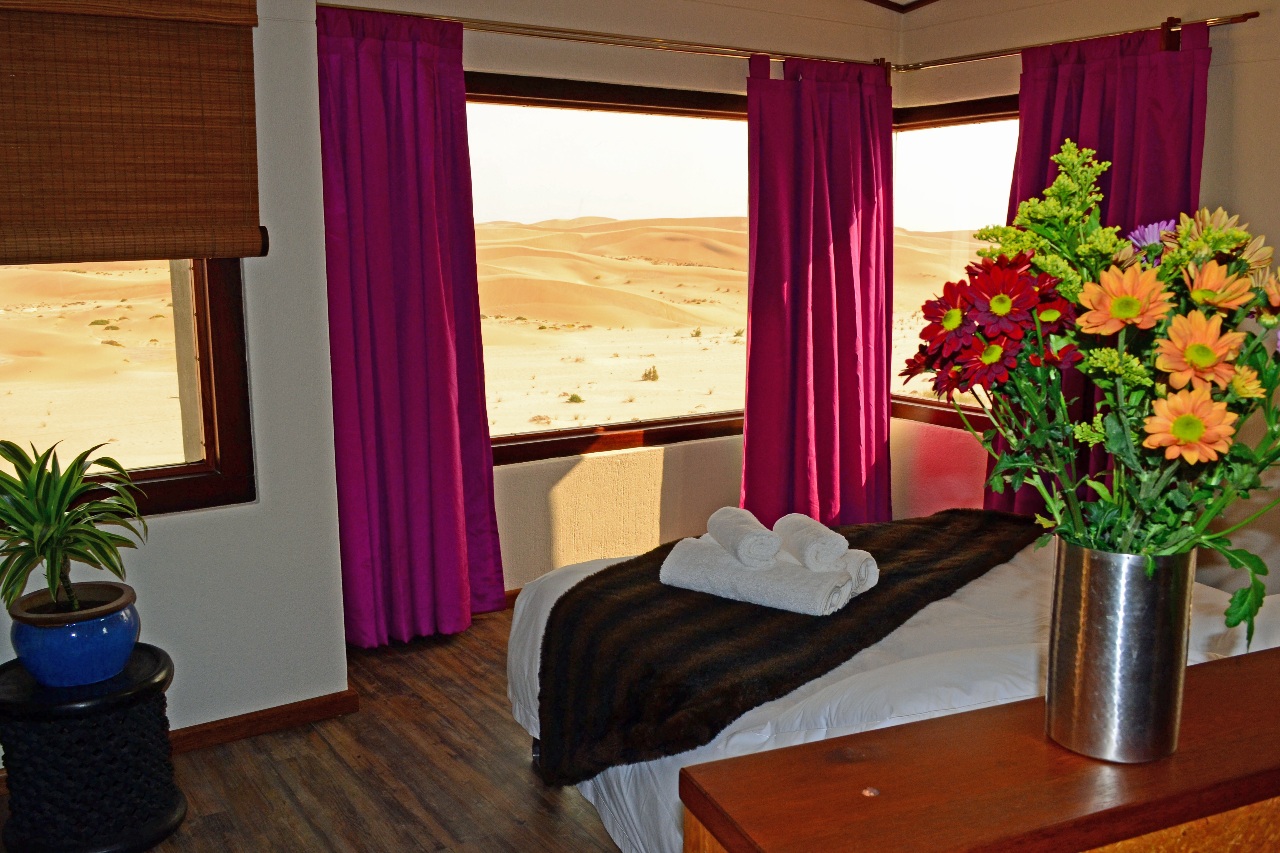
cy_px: 426
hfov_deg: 57.2
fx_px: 1173
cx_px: 640
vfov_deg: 40.0
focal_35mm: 33
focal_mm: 22
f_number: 11
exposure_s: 1/80
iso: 400
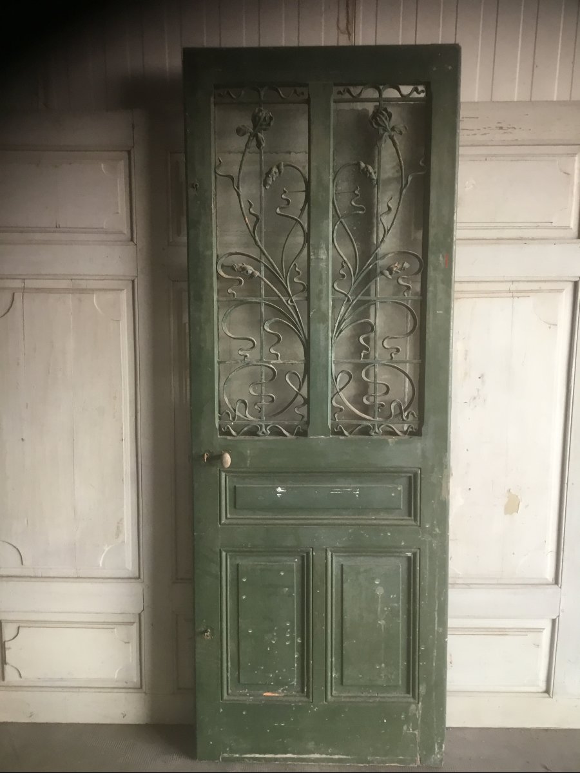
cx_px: 290
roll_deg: -0.5
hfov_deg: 45.4
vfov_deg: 58.4
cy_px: 386
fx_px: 693
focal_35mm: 31
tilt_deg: -13.6
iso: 80
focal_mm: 3.3
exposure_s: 1/33
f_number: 2.4
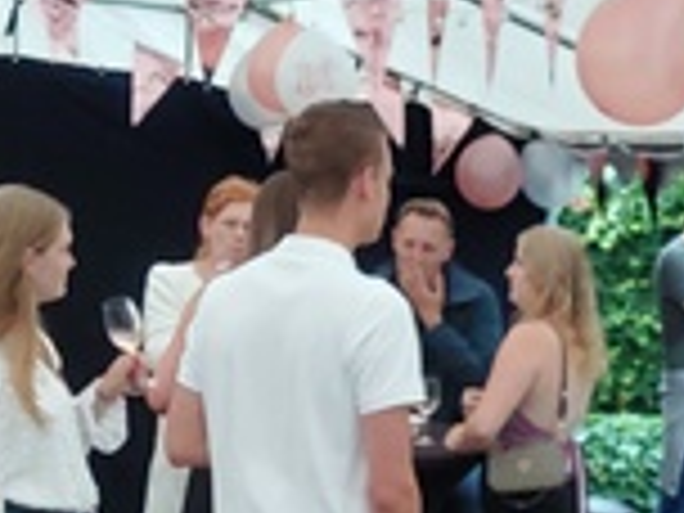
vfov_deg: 14.6
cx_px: 747
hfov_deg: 19.1
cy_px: 540
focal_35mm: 99
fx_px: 1956
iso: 250
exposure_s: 1/33
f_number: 2
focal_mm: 3.75
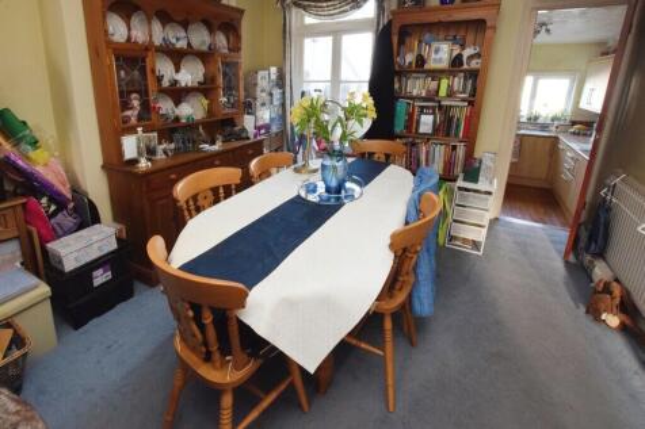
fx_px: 269
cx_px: 322
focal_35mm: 15
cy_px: 214
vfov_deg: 77.3
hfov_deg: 100.4
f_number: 16
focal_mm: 10
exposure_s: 1/6
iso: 1600
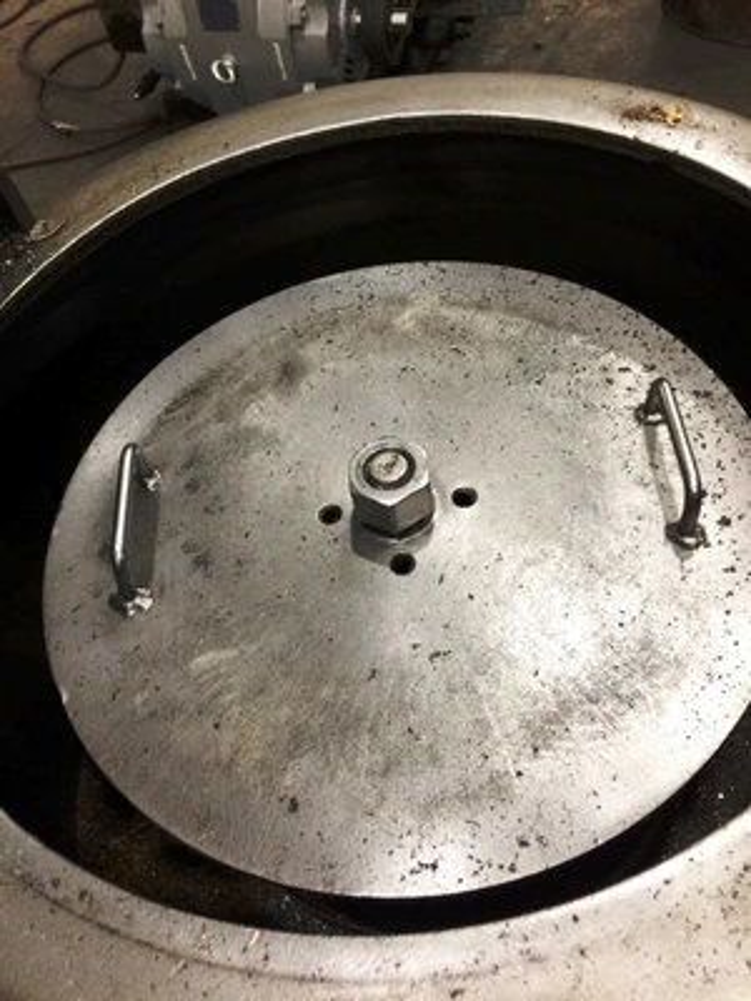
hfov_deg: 48.2
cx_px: 376
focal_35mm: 29
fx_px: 839
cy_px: 500
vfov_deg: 61.7
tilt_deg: -52.5
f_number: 2.2
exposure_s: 1/30
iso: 160
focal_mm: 4.15
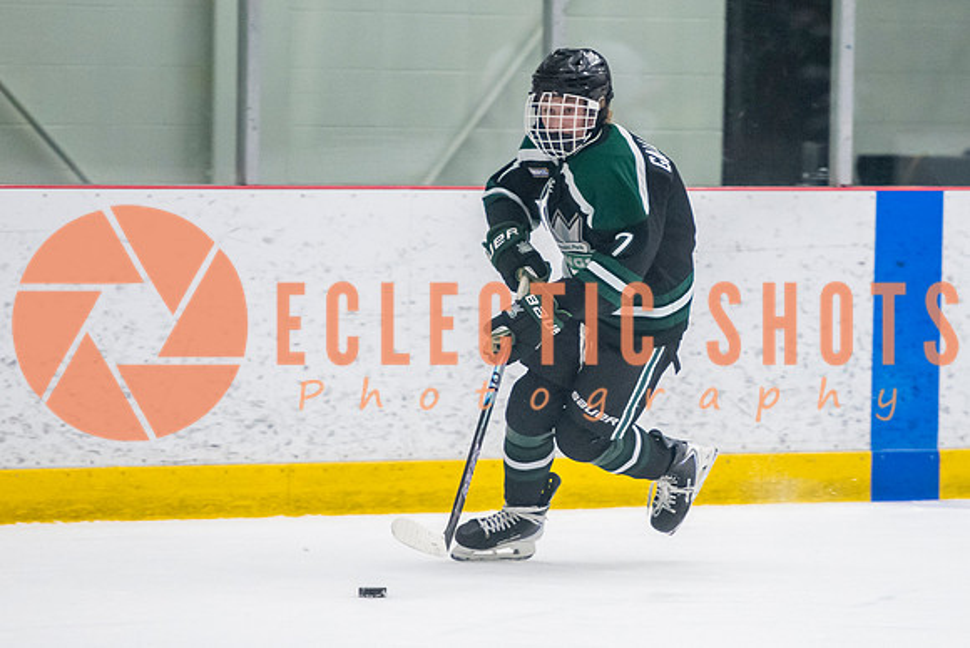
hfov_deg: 5.8
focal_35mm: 353
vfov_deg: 3.9
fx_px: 9514
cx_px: 637
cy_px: 366
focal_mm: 180
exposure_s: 1/640
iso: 3200
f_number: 3.2
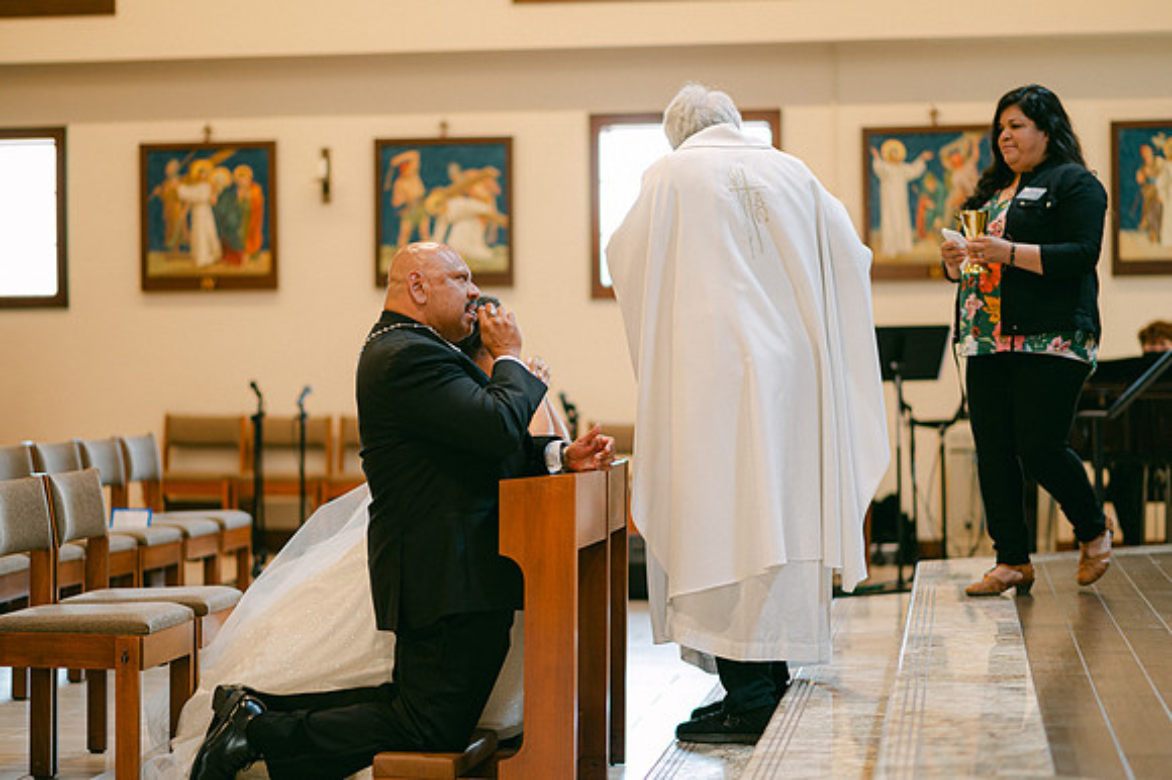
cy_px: 390
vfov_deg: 16.1
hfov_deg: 23.9
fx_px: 2766
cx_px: 586
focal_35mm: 85
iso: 320
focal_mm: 85
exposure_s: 1/125
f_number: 1.8
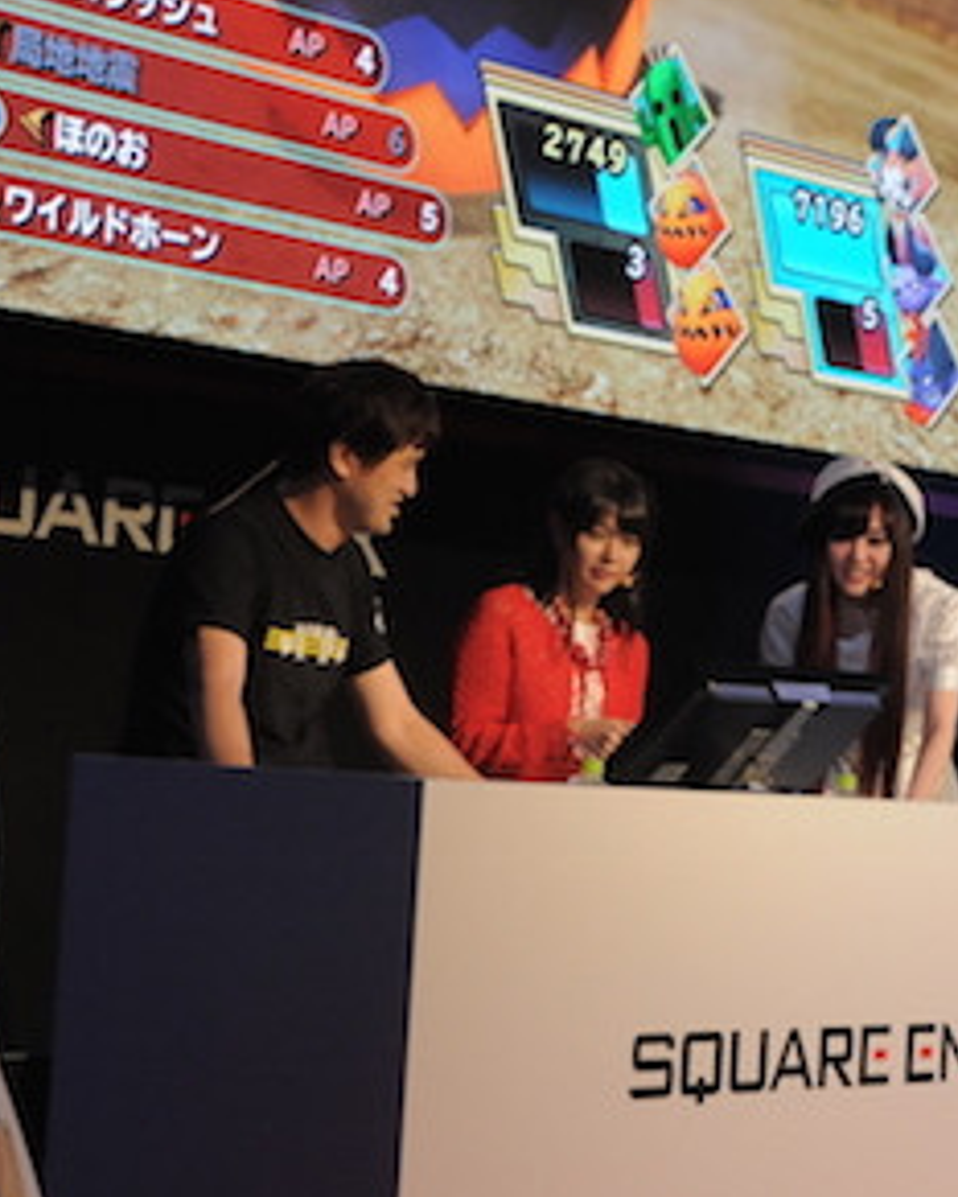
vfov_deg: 20.4
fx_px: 3330
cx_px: 633
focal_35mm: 94
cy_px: 633
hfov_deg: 16.3
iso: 1600
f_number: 13
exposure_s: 1/60
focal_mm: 38
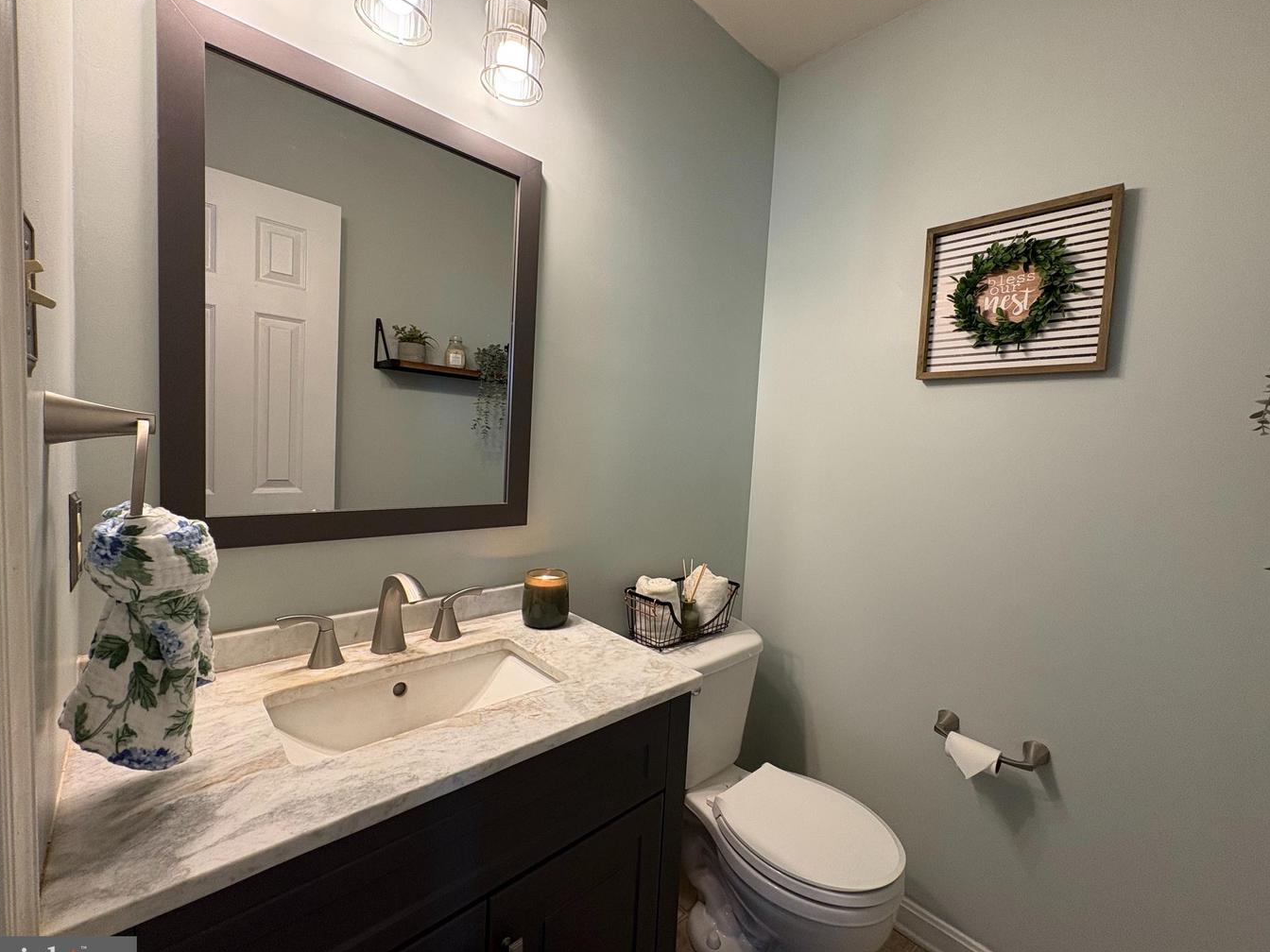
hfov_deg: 98.2
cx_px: 651
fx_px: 550
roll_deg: -2.9
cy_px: 481
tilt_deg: -4.0
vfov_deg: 81.7
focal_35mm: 15
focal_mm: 2.22
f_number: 2.2
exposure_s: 1/60
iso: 160
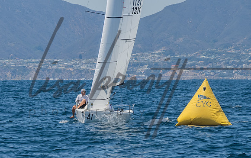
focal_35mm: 346
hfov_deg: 6.1
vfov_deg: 3.8
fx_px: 2373
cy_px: 113
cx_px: 81
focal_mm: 165
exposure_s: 1/800
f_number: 14
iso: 640
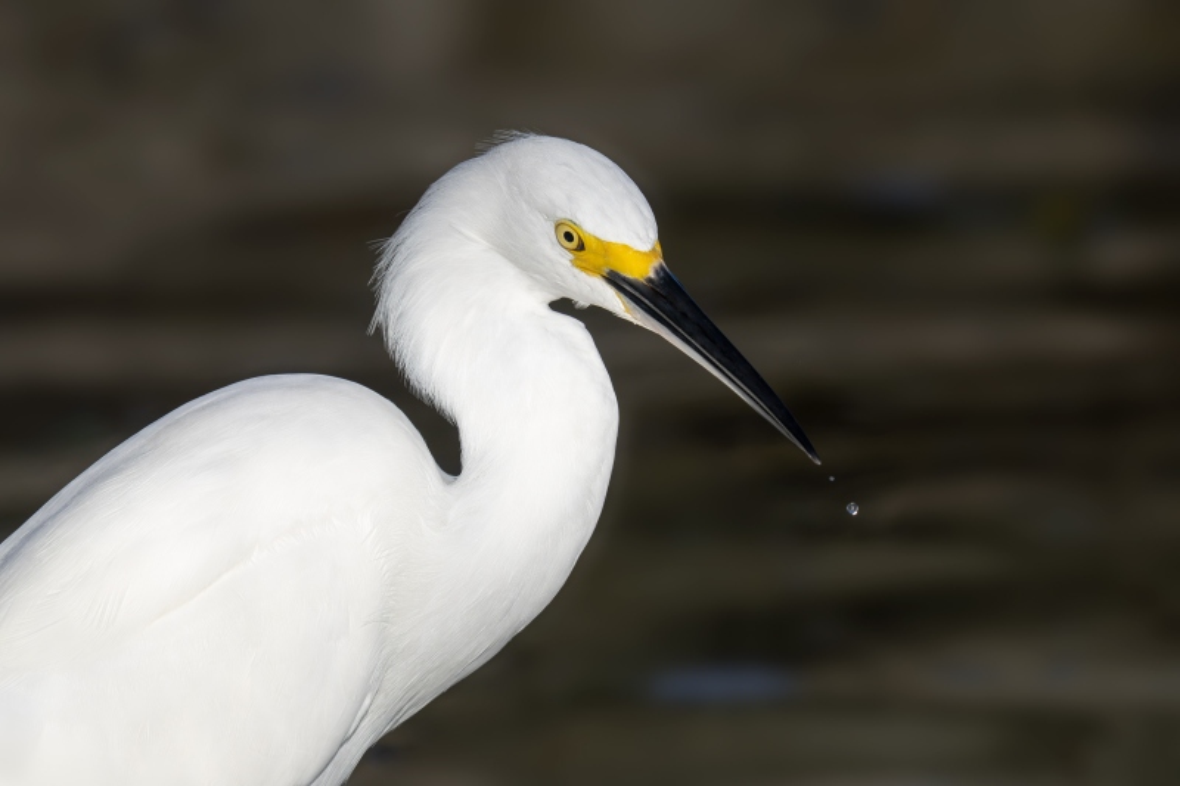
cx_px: 590
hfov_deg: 3.7
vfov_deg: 2.5
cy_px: 393
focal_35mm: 560
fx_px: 18351
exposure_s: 1/1600
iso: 800
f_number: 13
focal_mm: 560
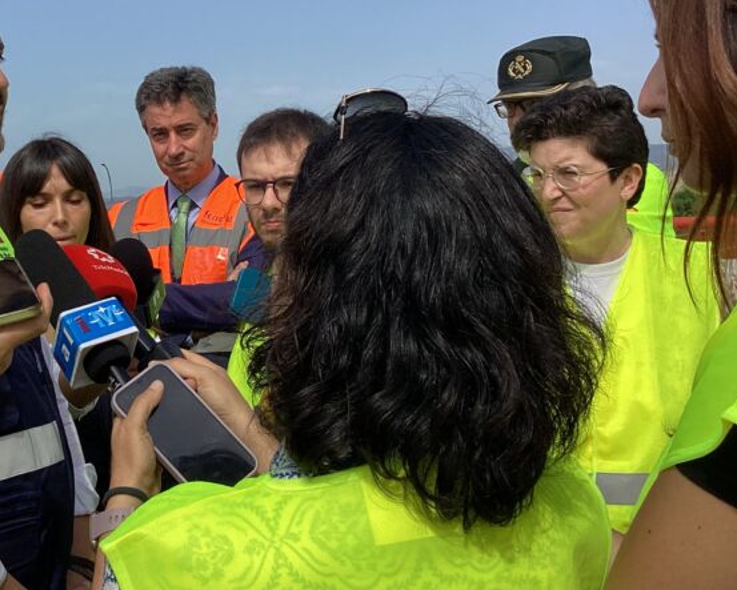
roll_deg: +3.3
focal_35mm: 56
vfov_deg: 27.1
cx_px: 192
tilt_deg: -2.8
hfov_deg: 33.0
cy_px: 221
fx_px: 1222
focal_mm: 3.3
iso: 25
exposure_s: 1/1942
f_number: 2.4
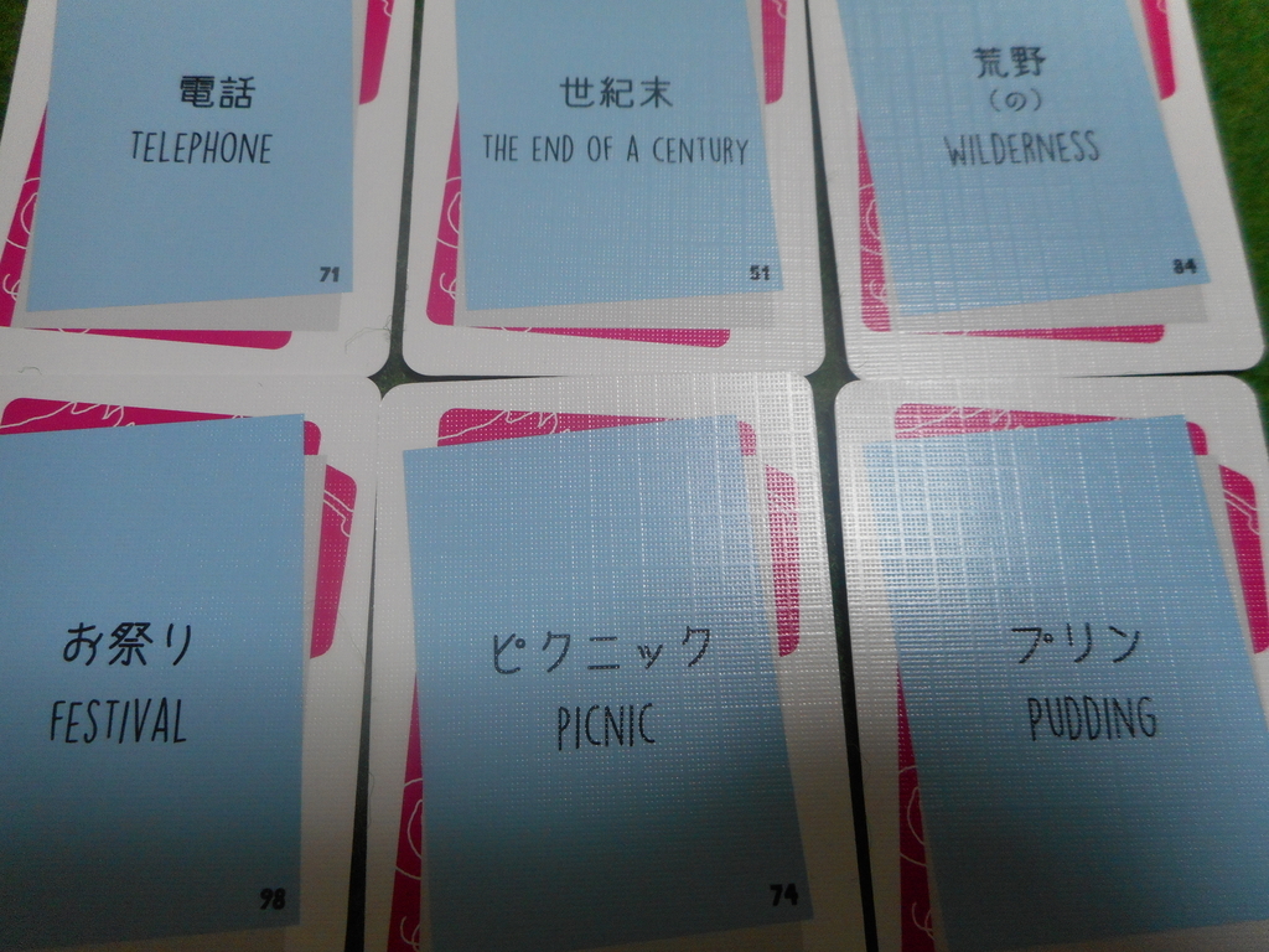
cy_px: 476
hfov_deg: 69.4
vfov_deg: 54.9
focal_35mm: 25
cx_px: 634
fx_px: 916
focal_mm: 4.5
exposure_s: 1/30
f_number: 3.7
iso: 250
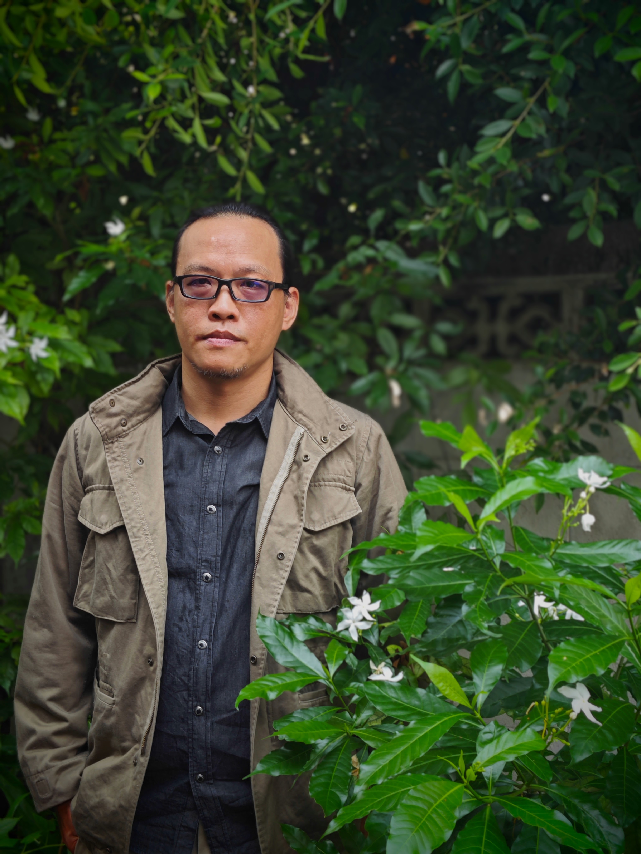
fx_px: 1234
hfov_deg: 29.1
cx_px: 320
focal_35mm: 50
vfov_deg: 38.2
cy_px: 427
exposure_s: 1/100
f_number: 0.95
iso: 50
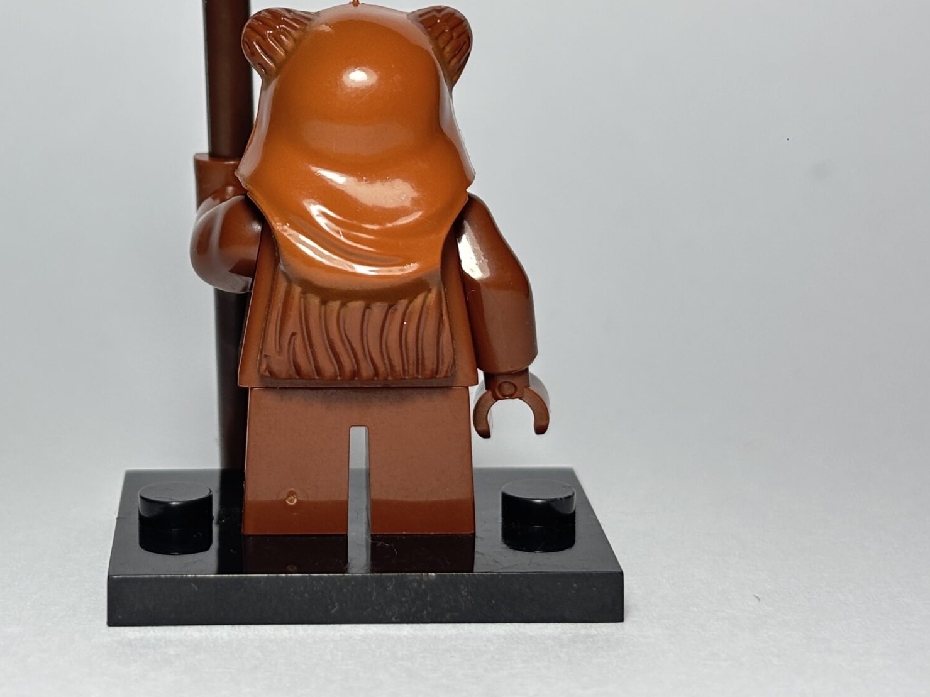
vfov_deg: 16.3
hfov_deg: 21.7
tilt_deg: -8.6
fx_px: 2418
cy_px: 136
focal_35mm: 90
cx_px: 295
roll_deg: +0.5
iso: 32
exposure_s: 1/100
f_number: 1.6
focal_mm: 5.96
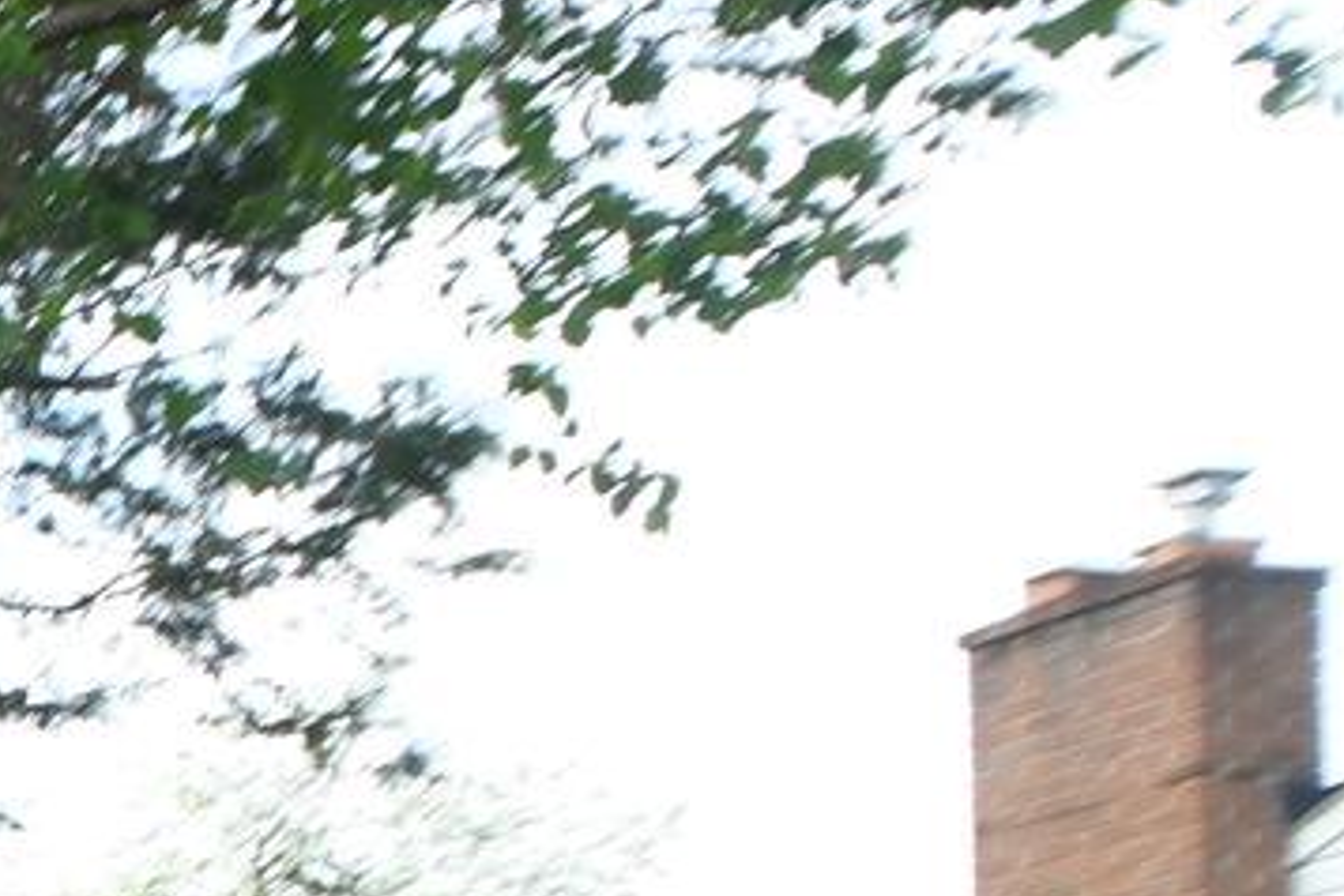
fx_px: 3210
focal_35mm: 86
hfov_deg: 12.4
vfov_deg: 13.6
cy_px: 1798
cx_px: -2443
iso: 200
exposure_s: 1/100
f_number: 6.3
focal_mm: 10
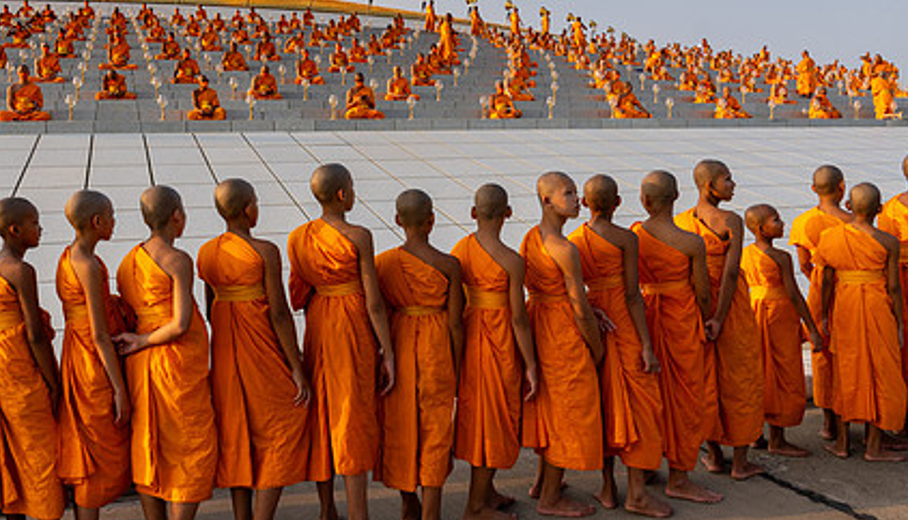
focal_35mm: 37
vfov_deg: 32.4
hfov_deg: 53.6
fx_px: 895
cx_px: 396
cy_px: 221
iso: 100
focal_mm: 24
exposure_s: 1/200
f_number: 6.3
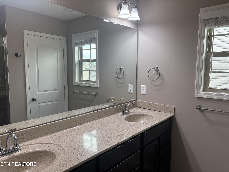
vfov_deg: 53.1
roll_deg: -0.7
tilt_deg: -5.0
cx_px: 114
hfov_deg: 67.3
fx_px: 172
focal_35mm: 26
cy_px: 86
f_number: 1.6
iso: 40
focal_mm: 5.96
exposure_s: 1/151
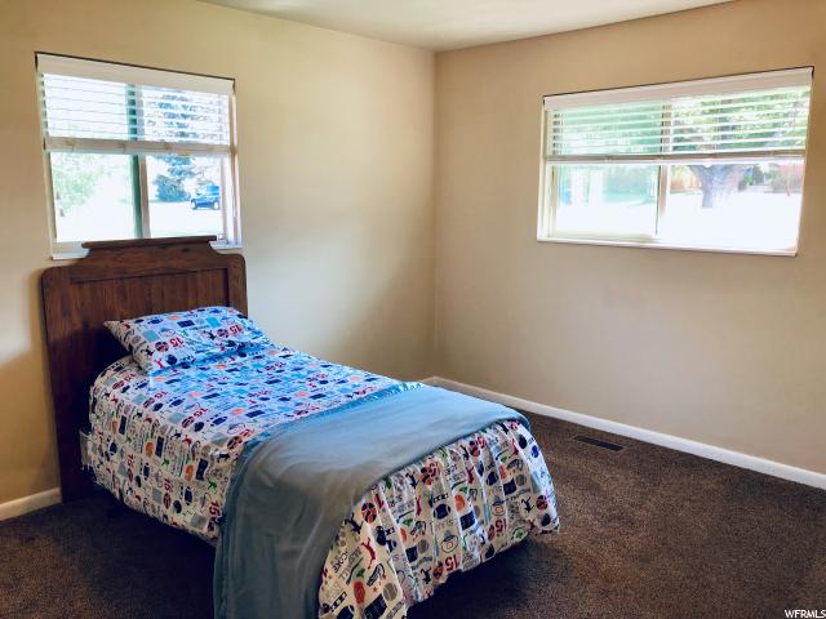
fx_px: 668
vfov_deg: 49.7
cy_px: 310
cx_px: 413
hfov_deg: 63.4
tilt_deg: -9.2
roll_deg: -0.6
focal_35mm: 28
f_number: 1.8
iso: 25
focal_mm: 4
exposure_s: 1/30
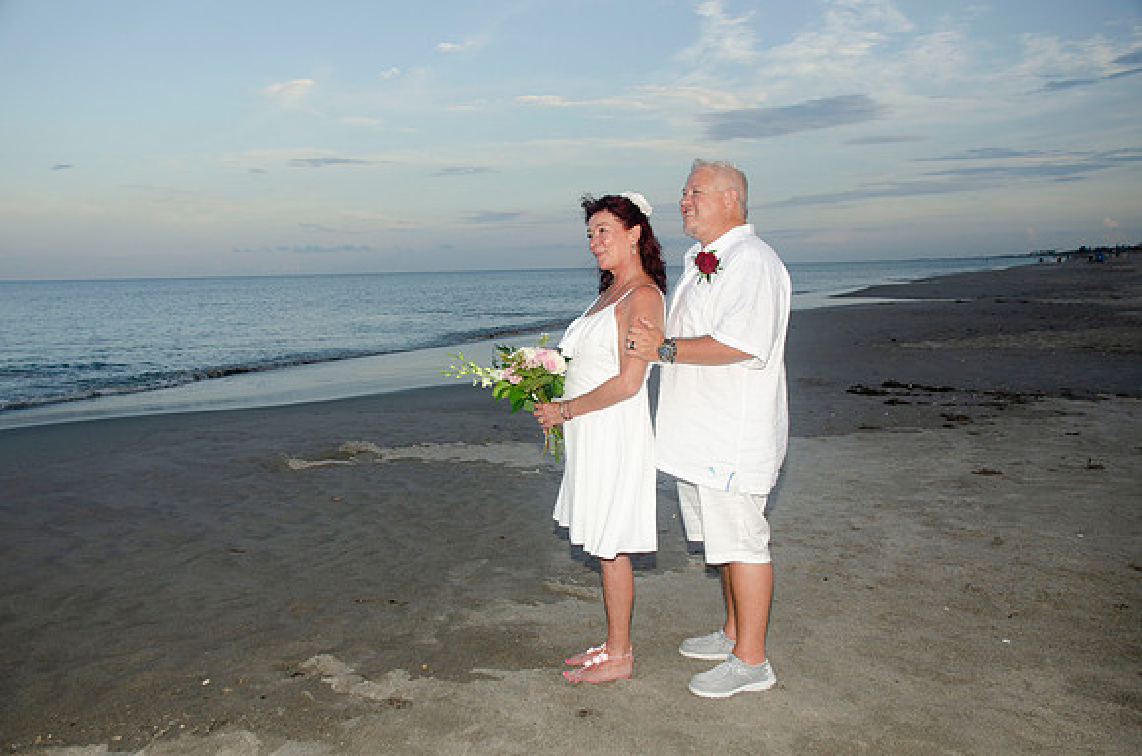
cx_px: 571
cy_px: 378
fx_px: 1045
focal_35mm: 33
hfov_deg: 57.3
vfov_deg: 39.8
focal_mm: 22
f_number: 5
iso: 200
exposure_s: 1/250
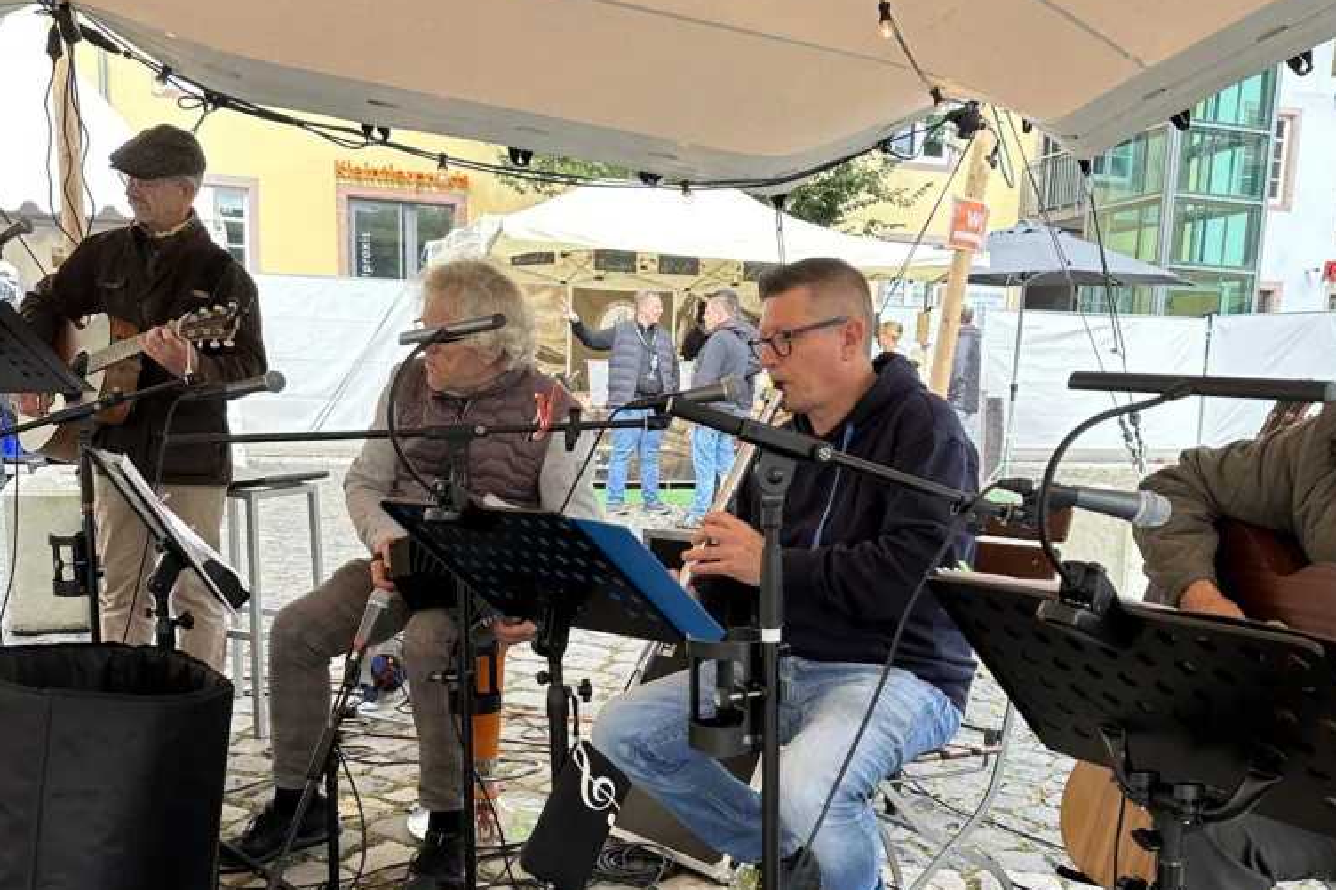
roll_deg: -2.3
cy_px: 629
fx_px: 1261
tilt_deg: -9.6
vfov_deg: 38.2
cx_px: 677
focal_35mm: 34
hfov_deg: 55.8
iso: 80
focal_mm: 6.86
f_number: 1.78
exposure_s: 1/642
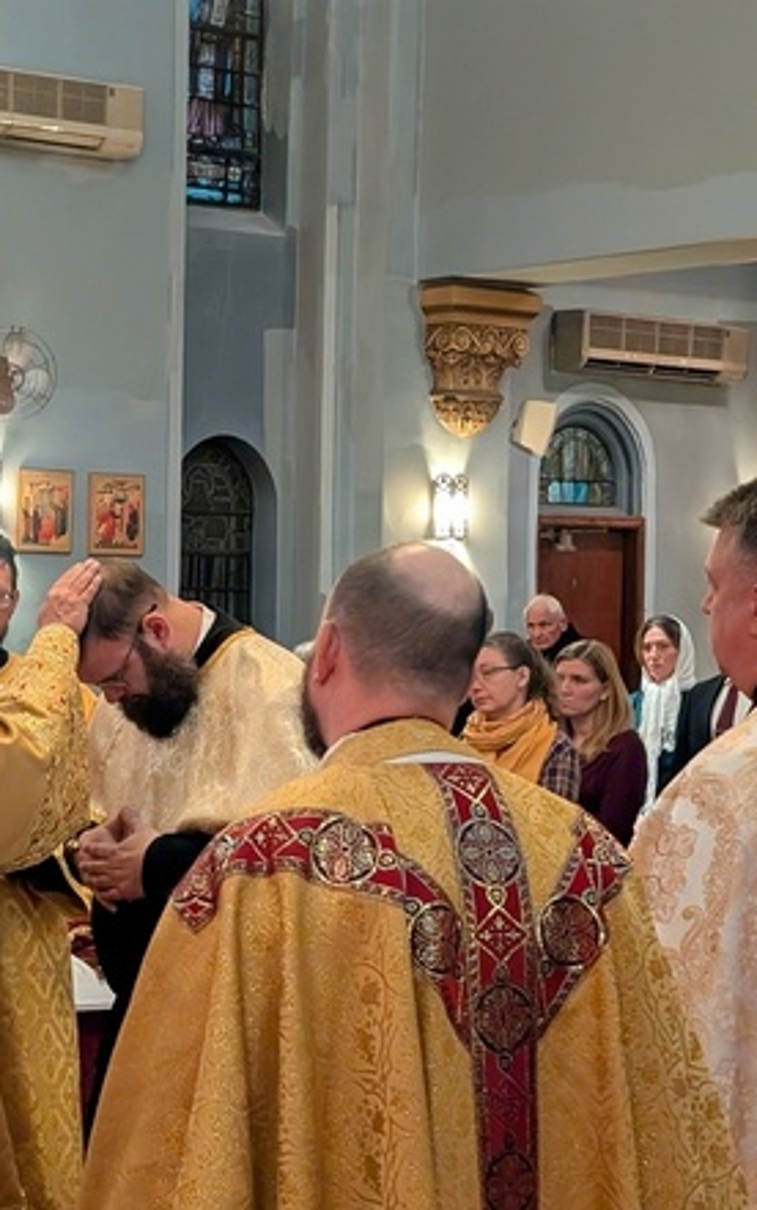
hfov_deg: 16.7
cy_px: 590
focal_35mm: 77
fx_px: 2539
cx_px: 73
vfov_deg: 26.8
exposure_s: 1/40
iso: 498
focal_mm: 6.9
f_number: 1.68
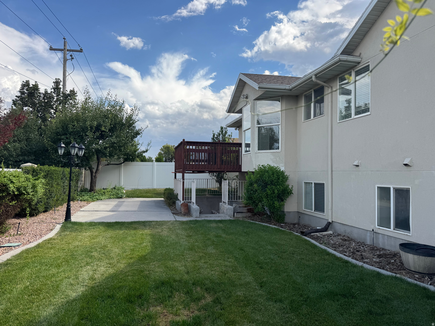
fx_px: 302
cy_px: 163
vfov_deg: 56.8
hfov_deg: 71.6
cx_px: 218
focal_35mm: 24
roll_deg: +0.1
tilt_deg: -0.3
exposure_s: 1/2710
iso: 80
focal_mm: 6.76
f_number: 1.78
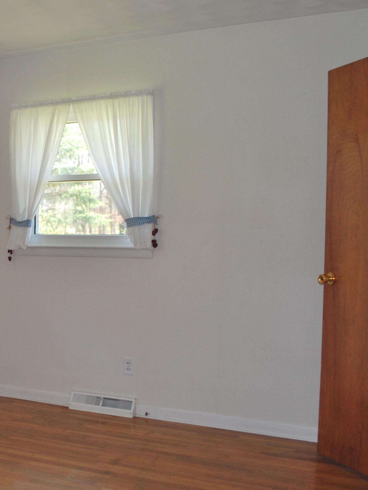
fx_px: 709
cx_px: -5
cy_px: 261
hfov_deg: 27.4
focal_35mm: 50
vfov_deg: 38.2
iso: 200
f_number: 3.8
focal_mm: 20
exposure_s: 1/60
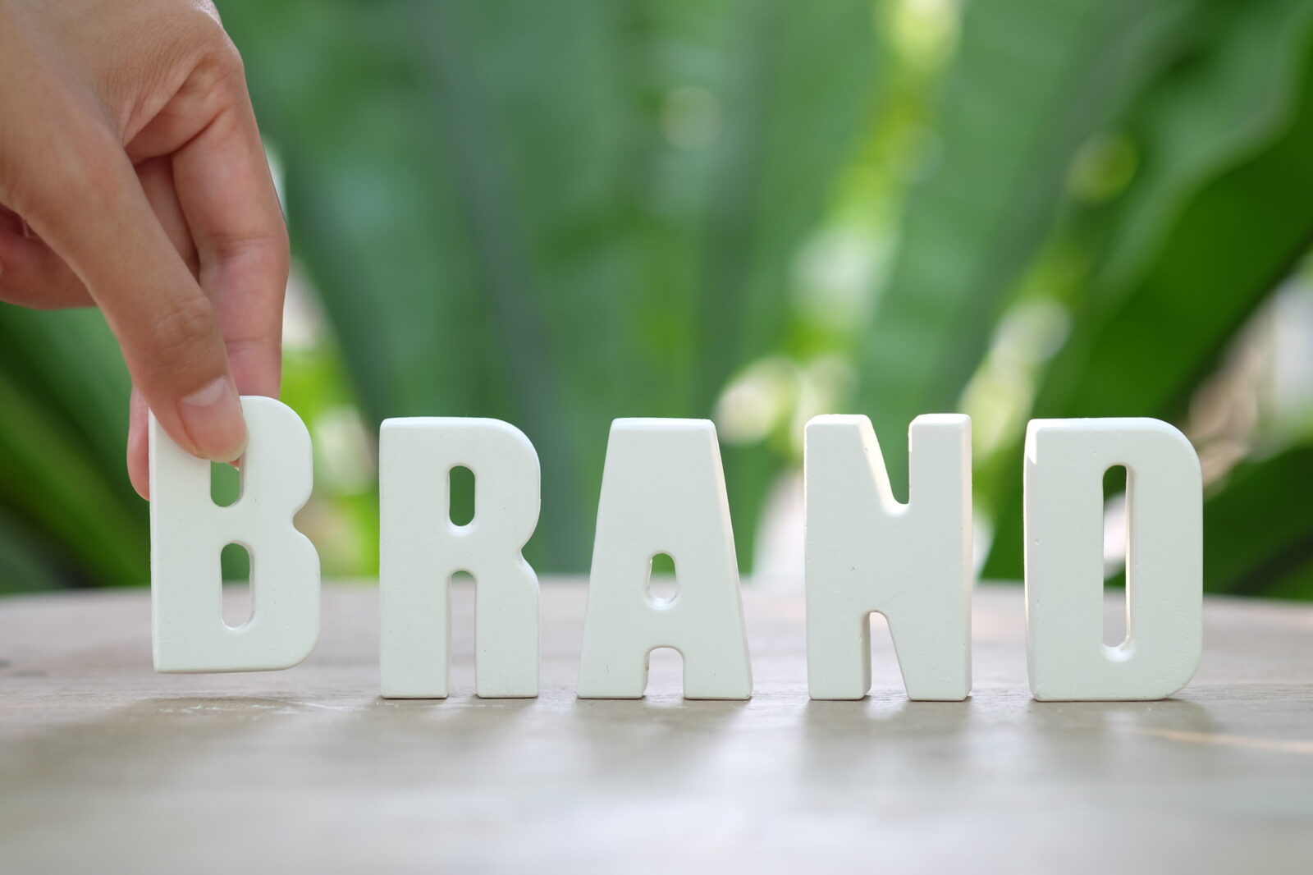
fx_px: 3282
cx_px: 656
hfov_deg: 22.6
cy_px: 438
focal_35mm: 90
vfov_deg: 15.2
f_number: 3.2
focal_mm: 60
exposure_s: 1/105
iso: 320
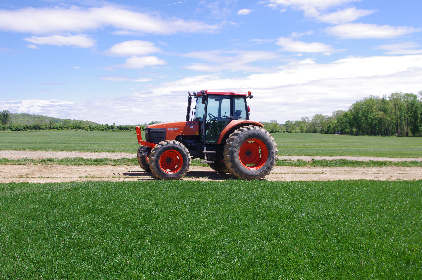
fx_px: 421
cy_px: 140
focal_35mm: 36
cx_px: 211
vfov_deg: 36.8
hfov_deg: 53.2
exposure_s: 1/160
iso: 200
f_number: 11
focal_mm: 24.38
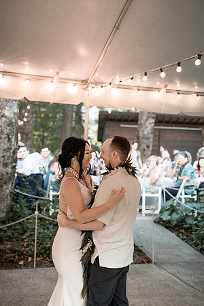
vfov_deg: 38.9
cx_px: 102
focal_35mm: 51
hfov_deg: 26.5
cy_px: 153
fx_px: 433
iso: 1600
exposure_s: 1/400
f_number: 2.8
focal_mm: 51
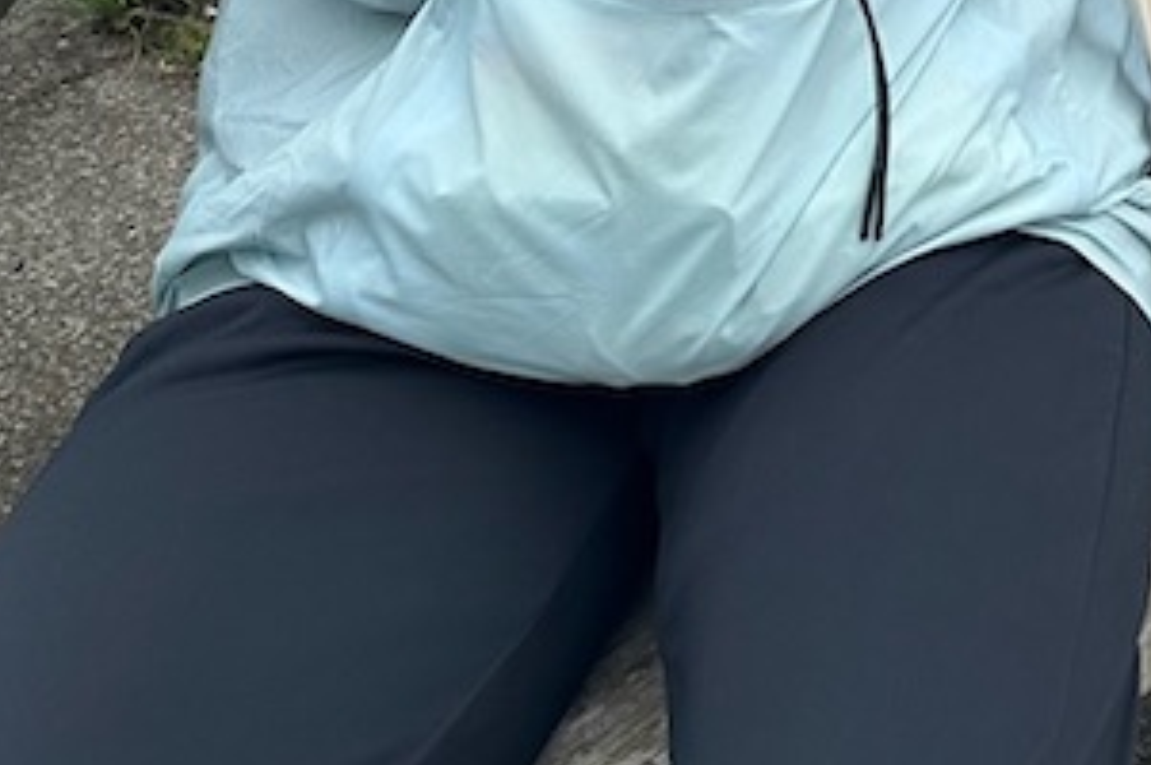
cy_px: -991
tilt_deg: -15.1
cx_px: 1403
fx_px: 2651
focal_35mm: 83
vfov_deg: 13.0
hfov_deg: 22.5
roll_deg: +0.4
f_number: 1.78
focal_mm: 6.86
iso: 80
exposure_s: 1/850
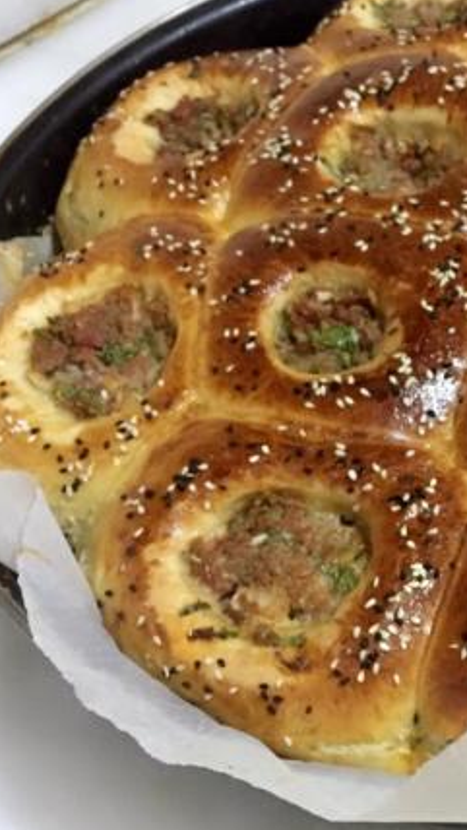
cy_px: 425
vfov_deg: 40.6
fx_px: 1122
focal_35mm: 51
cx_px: 525
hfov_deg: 22.1
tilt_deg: -52.6
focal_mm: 4.15
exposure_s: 1/17
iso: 640
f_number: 2.2
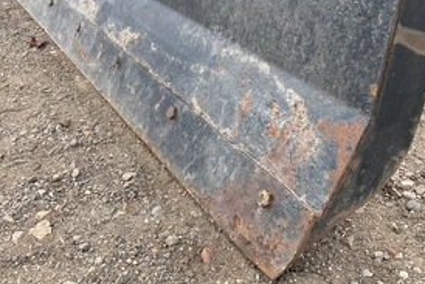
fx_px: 520
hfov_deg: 44.4
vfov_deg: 30.4
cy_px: 98
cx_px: 197
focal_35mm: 44
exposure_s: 1/386
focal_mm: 3
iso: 25
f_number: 1.8
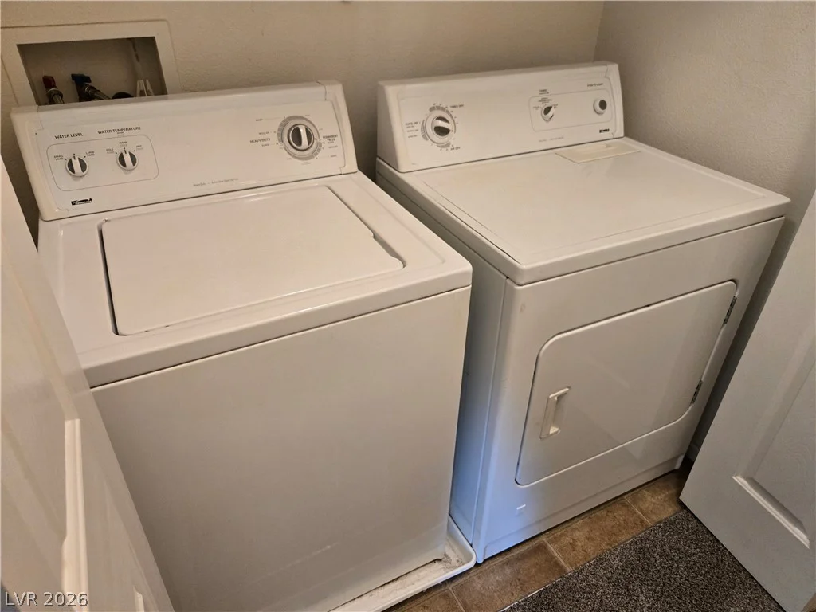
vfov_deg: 58.9
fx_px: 542
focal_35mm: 23
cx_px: 408
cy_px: 306
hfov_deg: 73.9
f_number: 1.8
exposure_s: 1/120
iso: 400
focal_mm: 5.4
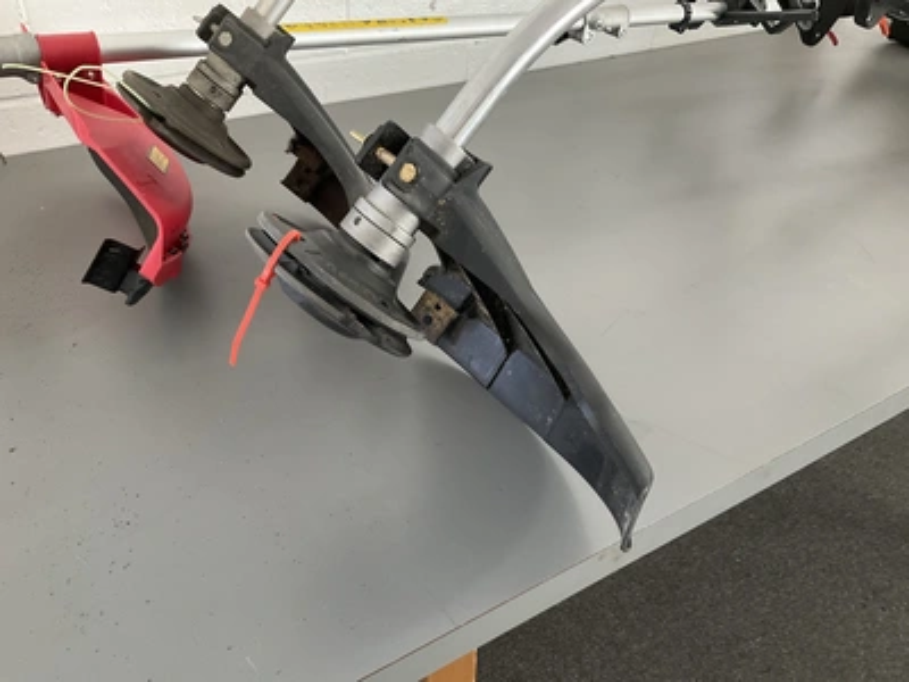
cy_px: 341
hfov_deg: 61.7
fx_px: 762
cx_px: 454
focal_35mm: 29
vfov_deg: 48.2
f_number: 1.8
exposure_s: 1/60
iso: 200
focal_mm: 3
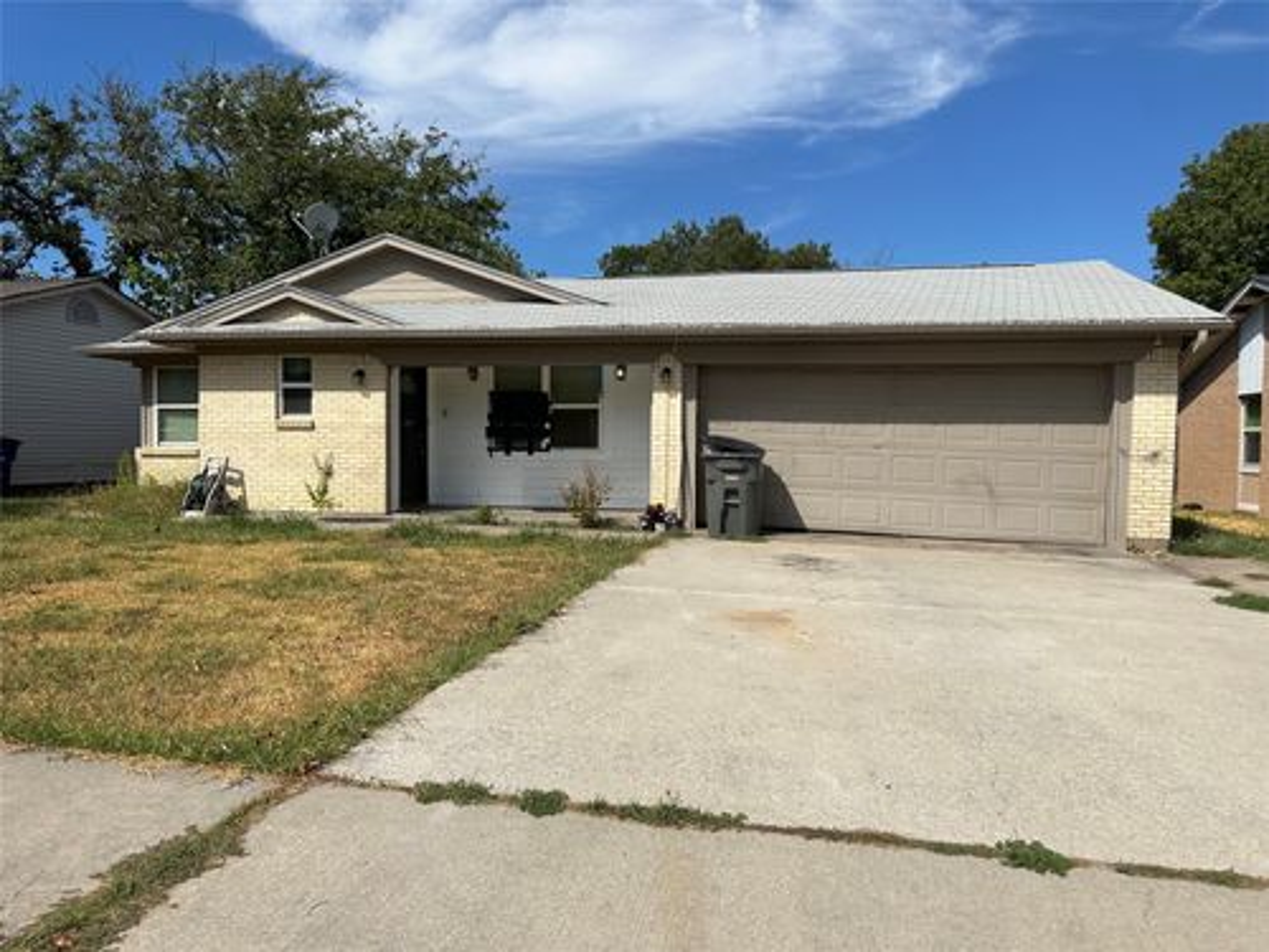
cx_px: 634
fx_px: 880
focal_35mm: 24
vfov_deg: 56.8
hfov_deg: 71.6
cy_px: 476
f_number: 1.78
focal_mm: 6.86
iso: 80
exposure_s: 1/6623
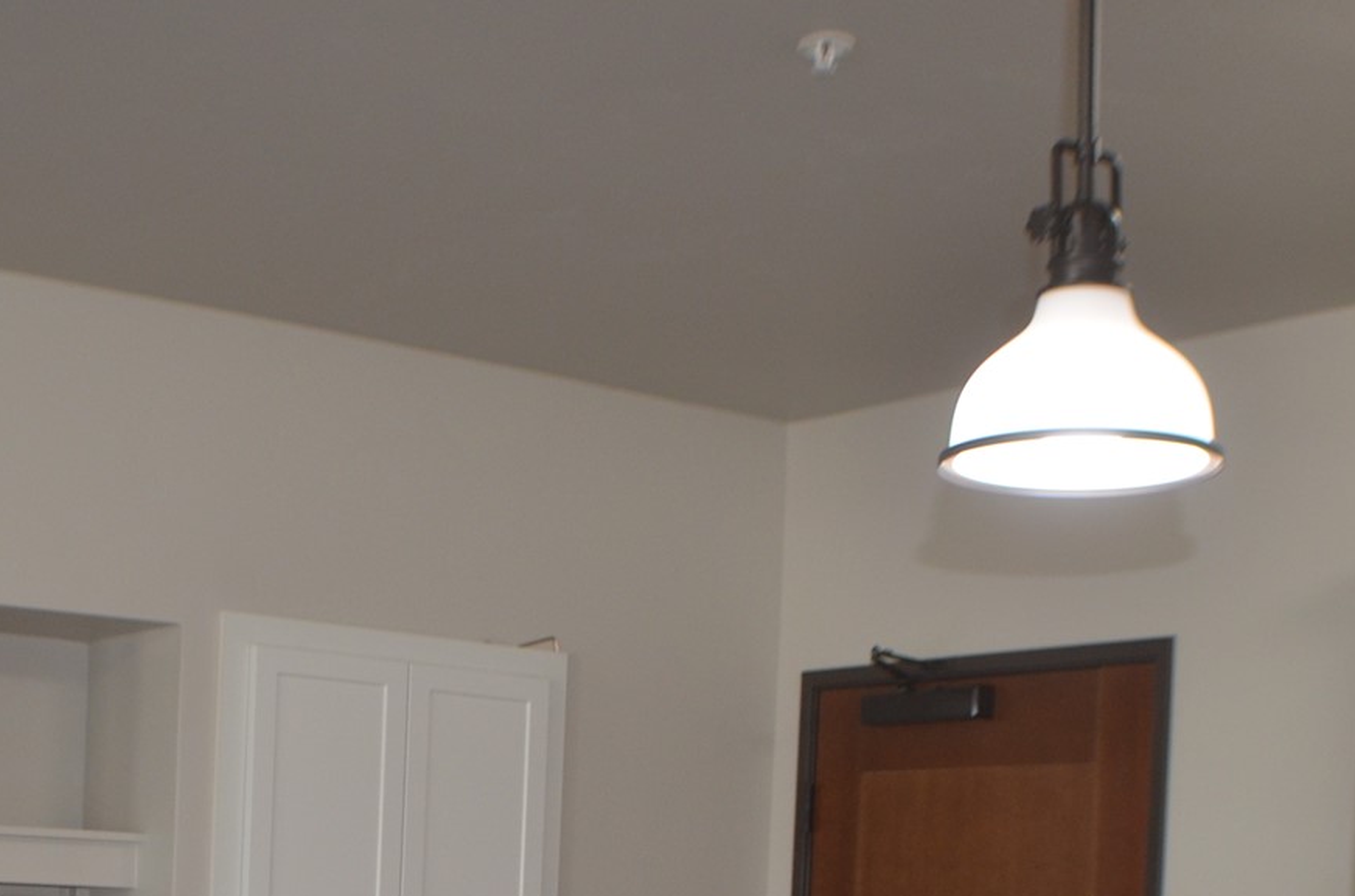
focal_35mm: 75
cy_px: 1083
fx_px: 2816
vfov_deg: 17.2
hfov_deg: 26.5
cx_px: 242
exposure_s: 1/100
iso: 400
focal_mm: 20
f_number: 3.8
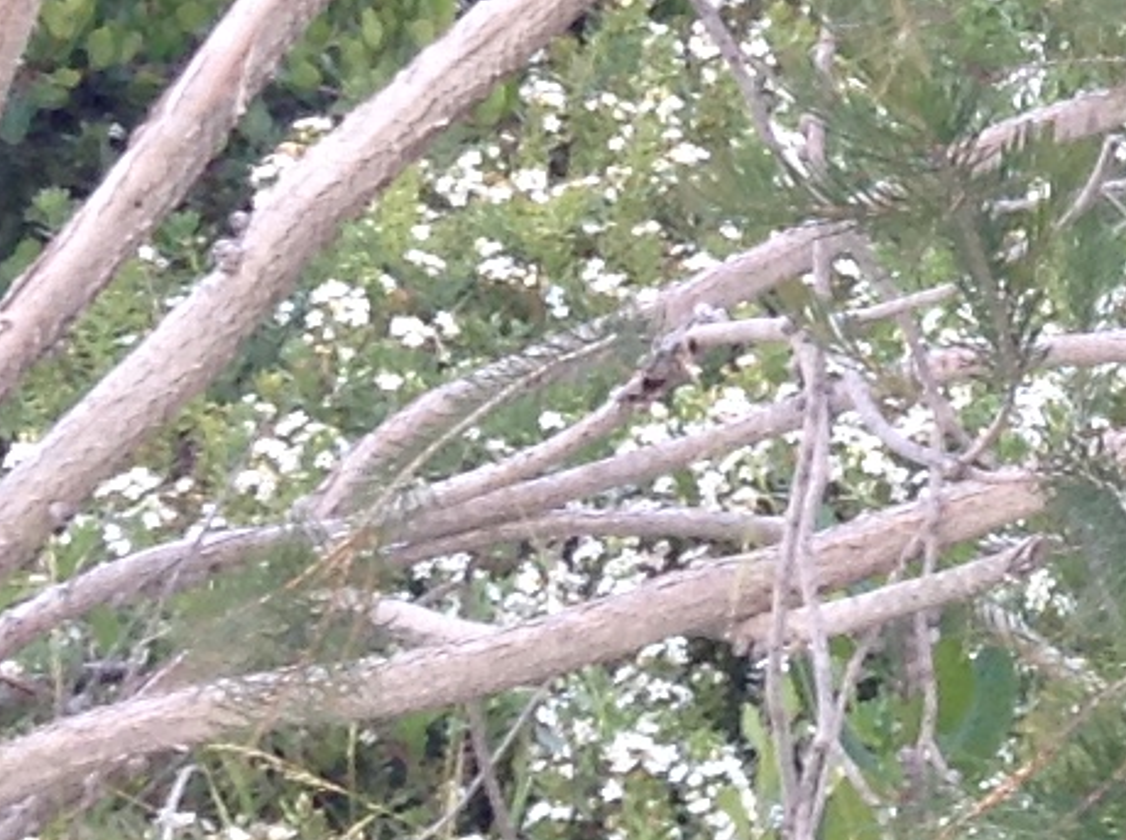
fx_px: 6038
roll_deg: -2.0
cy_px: -553
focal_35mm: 186
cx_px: 1762
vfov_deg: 7.8
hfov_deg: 10.3
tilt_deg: -15.4
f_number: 2.4
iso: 32
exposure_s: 1/30
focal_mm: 3.3
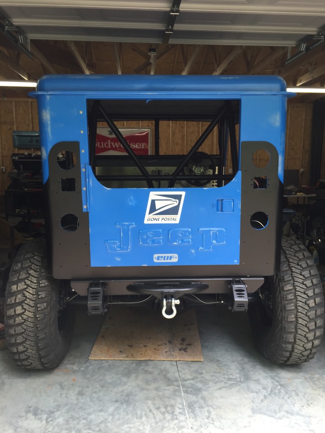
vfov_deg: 61.7
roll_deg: +0.9
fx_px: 363
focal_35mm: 29
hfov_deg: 48.2
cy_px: 216
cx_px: 162
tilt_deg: -8.2
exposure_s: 1/60
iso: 32
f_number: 2.2
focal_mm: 4.15
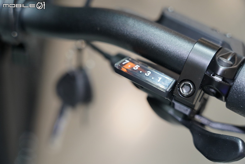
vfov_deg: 14.7
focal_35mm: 93
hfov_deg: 21.9
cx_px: 122
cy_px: 82
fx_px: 633
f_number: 4
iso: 1250
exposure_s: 1/100
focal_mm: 93
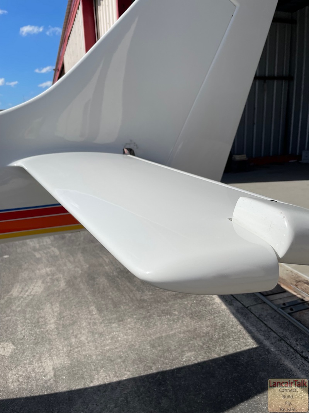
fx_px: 310
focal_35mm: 26
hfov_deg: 53.1
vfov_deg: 67.3
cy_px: 206
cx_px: 154
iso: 32
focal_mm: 4.2
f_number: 1.6
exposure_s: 1/9091
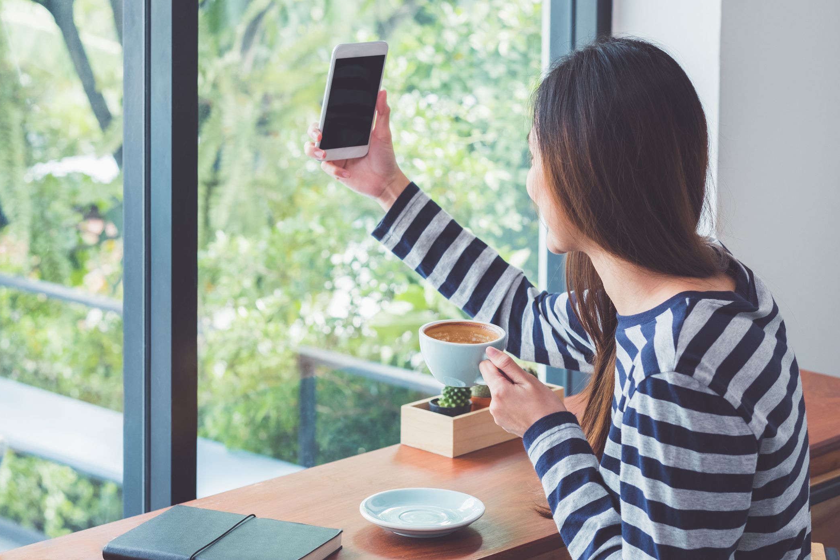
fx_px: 1983
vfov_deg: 16.1
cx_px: 419
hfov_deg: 23.9
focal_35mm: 85
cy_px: 277
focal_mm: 56
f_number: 4
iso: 400
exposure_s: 1/60
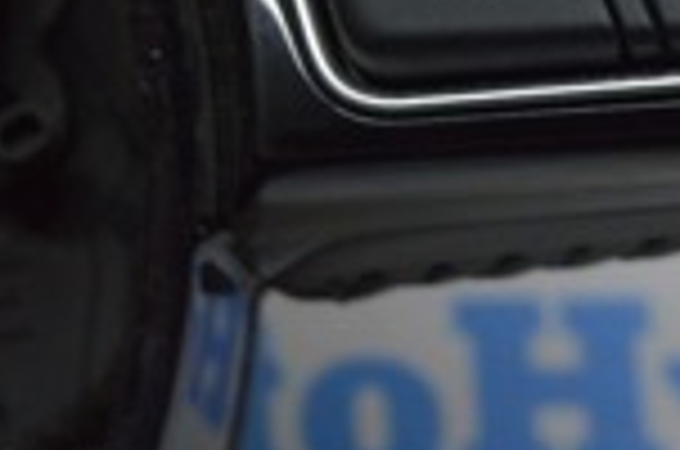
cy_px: -223
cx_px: 468
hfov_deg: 11.6
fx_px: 3355
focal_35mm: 178
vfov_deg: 7.5
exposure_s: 1/40
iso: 400
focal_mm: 28
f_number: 5.6
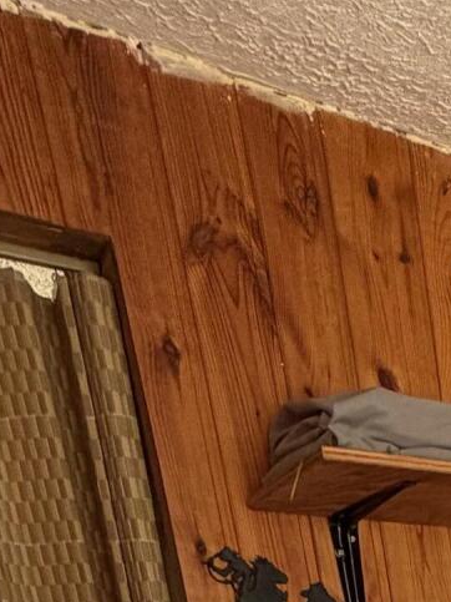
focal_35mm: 58
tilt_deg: -19.4
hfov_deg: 20.6
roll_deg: +2.7
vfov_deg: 21.5
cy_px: 1083
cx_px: 723
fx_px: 1008
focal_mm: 2.22
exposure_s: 1/60
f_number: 2.2
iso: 200
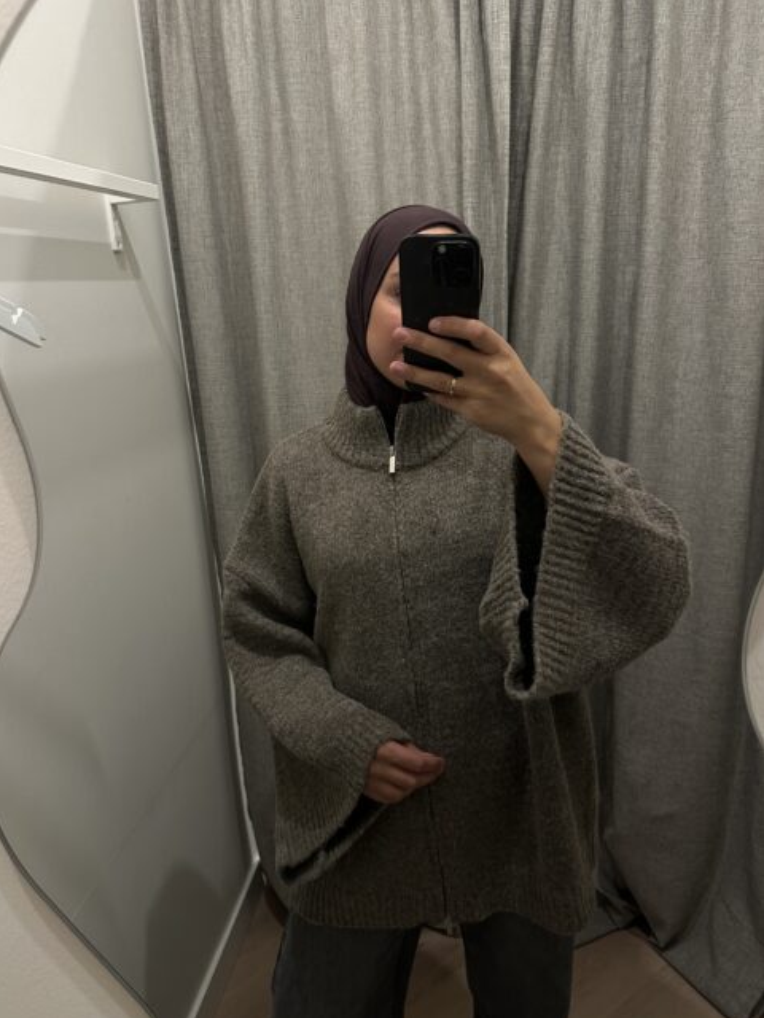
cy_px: 527
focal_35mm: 25
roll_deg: +2.2
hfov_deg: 54.9
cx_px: 368
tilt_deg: -17.5
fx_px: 736
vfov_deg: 69.4
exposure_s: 1/60
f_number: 1.78
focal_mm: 6.86
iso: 400
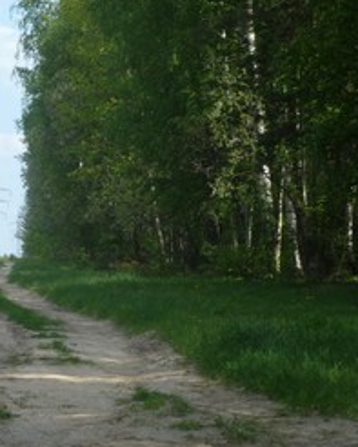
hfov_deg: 12.9
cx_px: -71
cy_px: 263
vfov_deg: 16.4
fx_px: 1549
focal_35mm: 117
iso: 80
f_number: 3.9
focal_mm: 9.7
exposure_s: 1/400
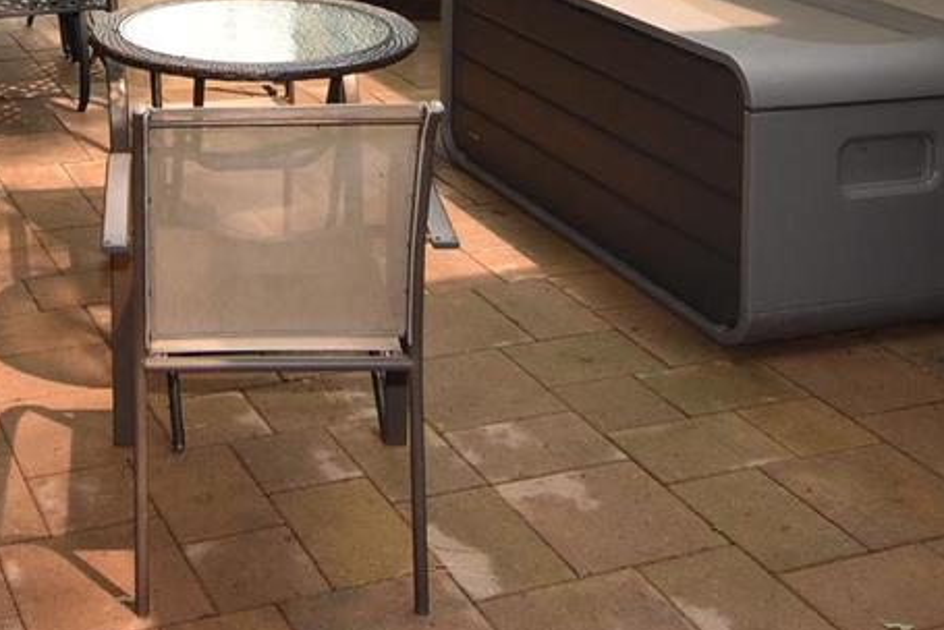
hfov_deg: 33.7
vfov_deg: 20.1
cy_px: -348
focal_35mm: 57
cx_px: 154
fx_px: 1496
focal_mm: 12
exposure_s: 1/200
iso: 400
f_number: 9
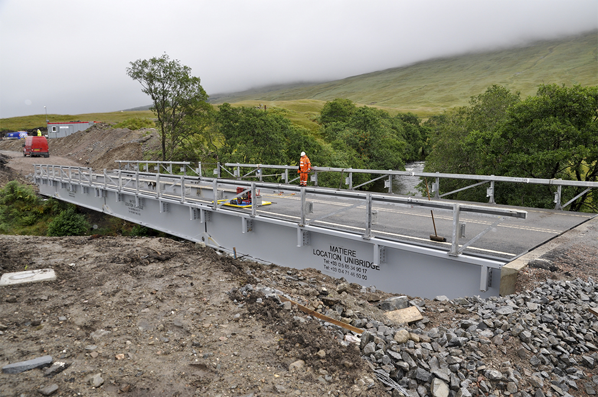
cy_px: 198
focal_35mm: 26
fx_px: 423
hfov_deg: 70.5
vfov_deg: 50.3
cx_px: 299
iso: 250
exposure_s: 1/200
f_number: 8
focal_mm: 17
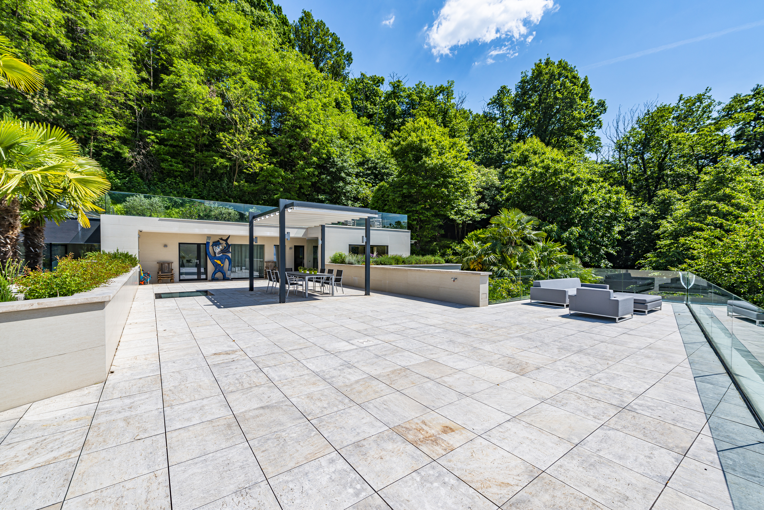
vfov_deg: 81.3
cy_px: 255
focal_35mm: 14
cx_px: 382
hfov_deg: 104.2
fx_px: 297
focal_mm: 14
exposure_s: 1/400
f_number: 8
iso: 100
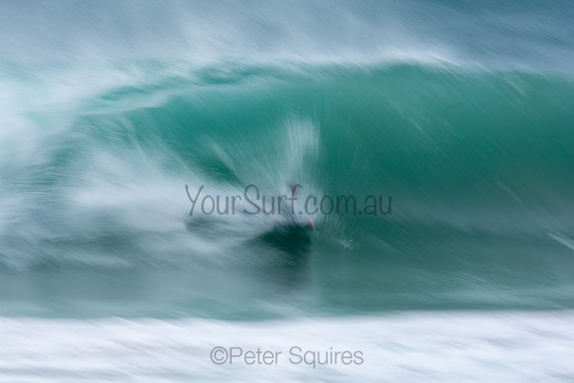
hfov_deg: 2.7
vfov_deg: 1.8
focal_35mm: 750
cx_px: 287
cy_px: 192
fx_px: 11961
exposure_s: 1/20
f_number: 22
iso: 100
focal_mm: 500
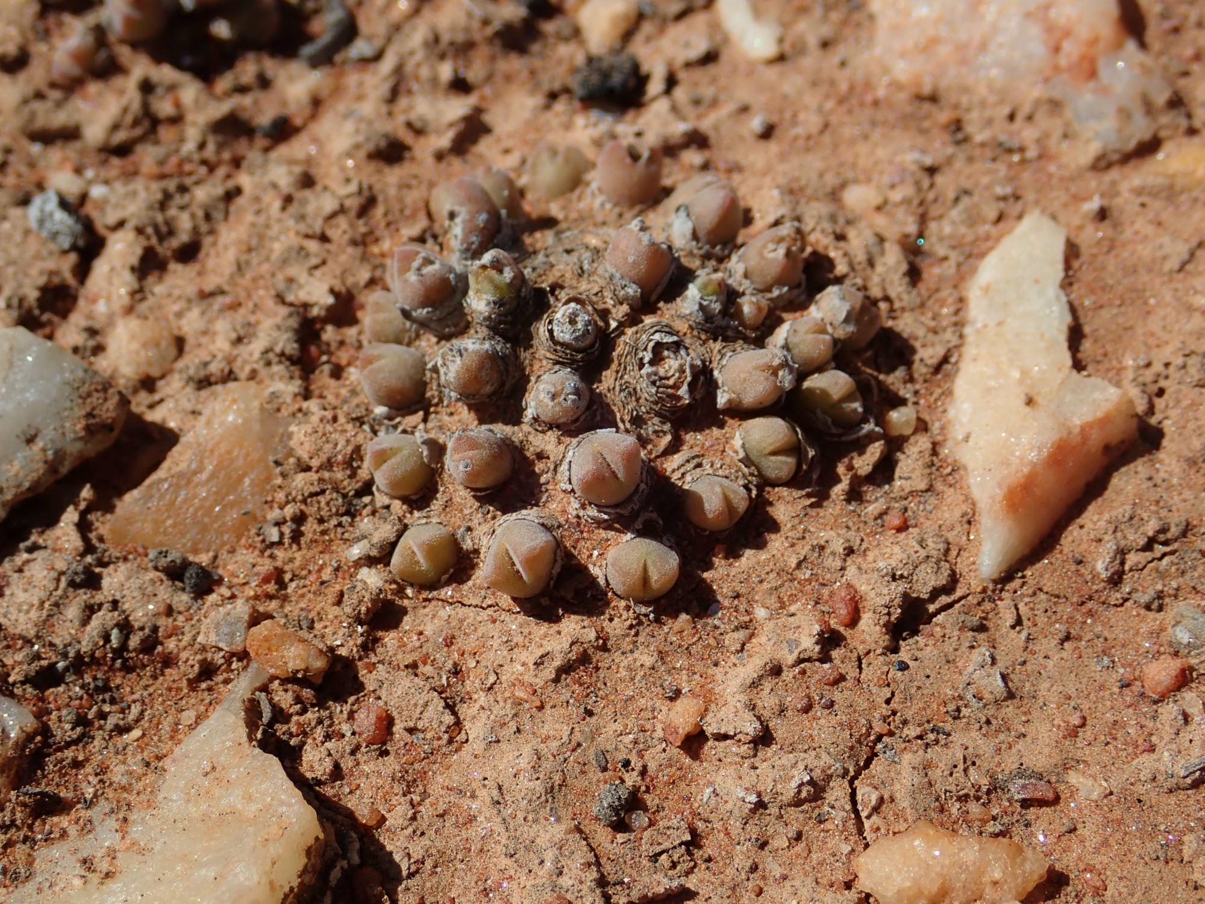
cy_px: 452
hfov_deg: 33.8
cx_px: 602
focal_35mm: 57
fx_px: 1984
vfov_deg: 25.7
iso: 100
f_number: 5
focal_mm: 10.29
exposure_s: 1/800
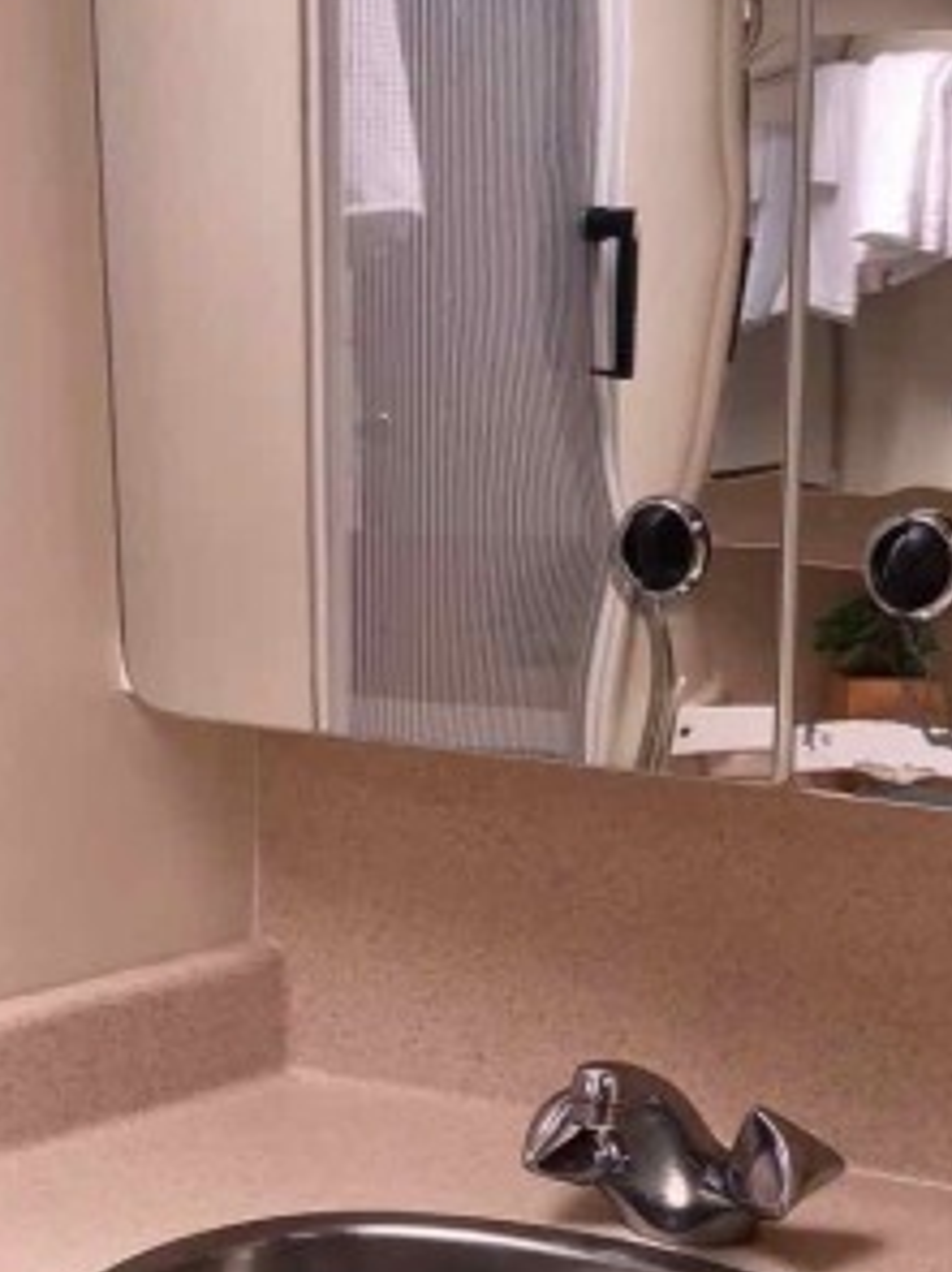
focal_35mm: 57
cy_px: 897
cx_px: 439
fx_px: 2092
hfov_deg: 25.6
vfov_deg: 33.3
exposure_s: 1/120
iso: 50
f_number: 1.8
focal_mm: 3.99
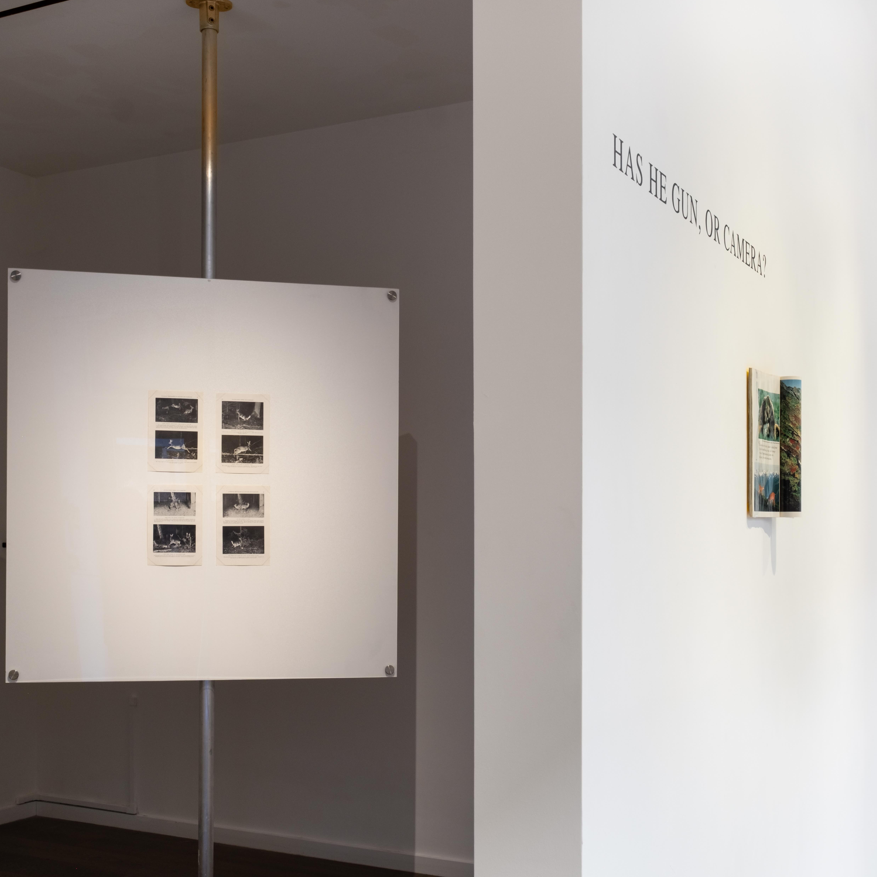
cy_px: 439
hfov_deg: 41.8
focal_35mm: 40
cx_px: 406
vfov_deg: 41.9
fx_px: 1147
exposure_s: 1/2
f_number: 11
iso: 125
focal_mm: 20.6
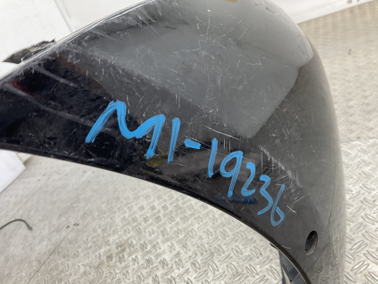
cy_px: 142
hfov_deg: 61.7
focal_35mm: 29
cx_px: 189
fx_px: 317
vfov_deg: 48.2
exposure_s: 1/100
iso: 50
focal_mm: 3
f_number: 1.8
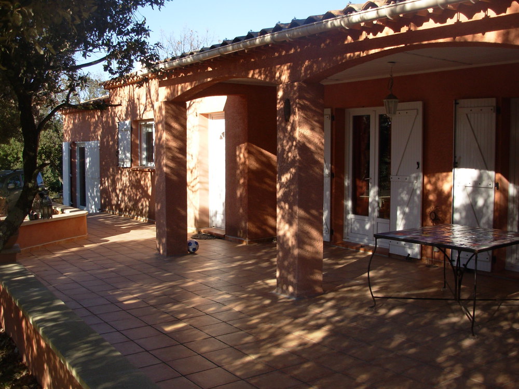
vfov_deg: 37.7
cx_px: 260
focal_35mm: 38
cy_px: 194
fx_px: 570
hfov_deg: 49.0
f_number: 2.9
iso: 50
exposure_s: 1/483
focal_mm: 6.3
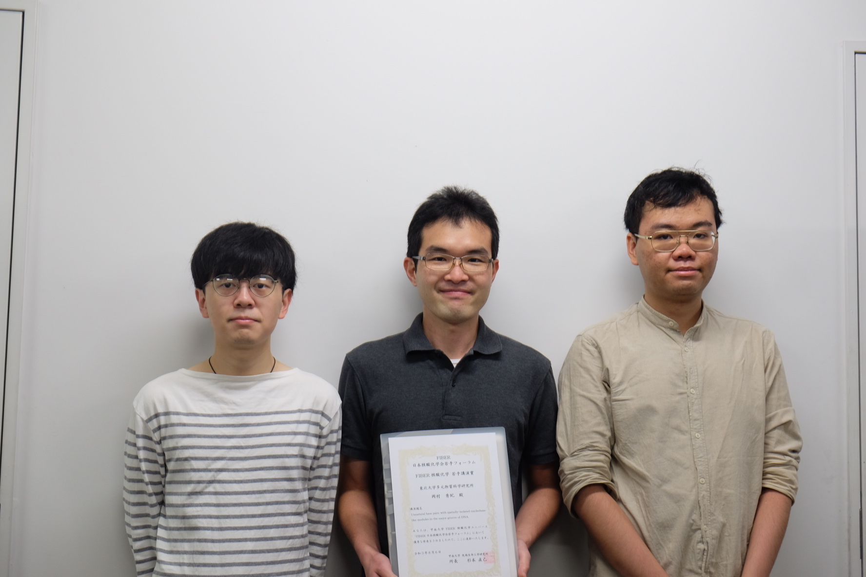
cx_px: 433
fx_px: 1299
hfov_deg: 36.9
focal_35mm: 54
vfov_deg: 25.1
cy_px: 288
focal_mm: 35.8
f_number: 3.6
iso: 400
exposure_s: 1/45
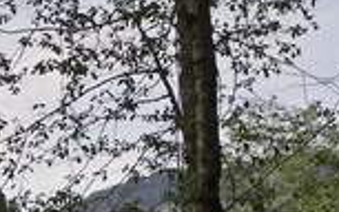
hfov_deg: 13.7
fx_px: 1378
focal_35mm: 149
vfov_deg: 8.6
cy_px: 330
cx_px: -38
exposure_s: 1/100
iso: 100
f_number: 5.6
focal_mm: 16.6
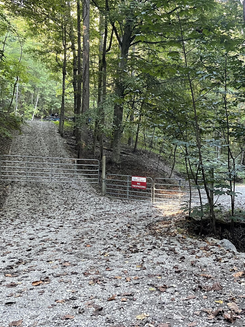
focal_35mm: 38
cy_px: 147
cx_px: 160
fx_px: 359
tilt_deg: -1.4
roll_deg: -1.6
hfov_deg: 37.4
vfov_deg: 48.9
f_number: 1.6
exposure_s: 1/60
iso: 320
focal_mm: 5.1
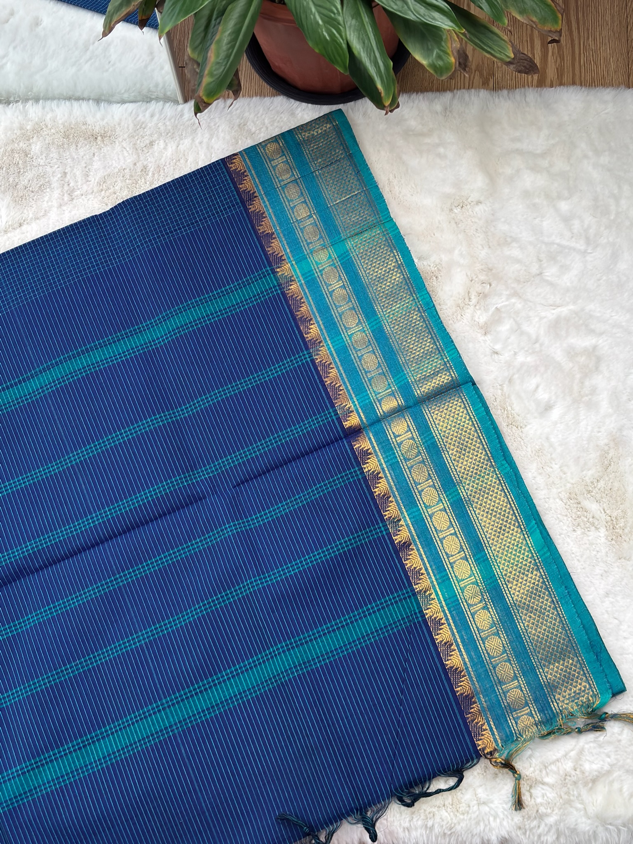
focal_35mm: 50
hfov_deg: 29.1
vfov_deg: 38.2
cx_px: 316
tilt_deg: -74.6
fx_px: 1219
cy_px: 422
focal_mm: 5.96
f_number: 1.6
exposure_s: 1/100
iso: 64
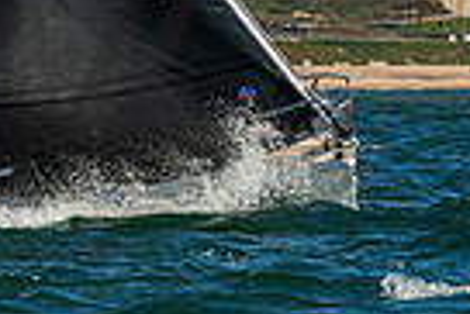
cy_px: -232
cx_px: -359
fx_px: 11004
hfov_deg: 2.4
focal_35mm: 842
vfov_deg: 1.6
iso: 400
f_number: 9
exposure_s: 1/2000
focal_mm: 155
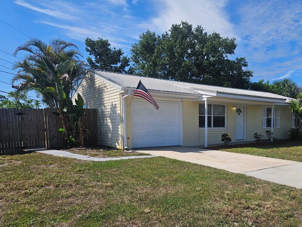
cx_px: 177
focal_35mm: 29
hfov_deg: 61.3
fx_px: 253
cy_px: 141
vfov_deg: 47.8
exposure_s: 1/1910
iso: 25
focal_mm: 5.4
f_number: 1.8
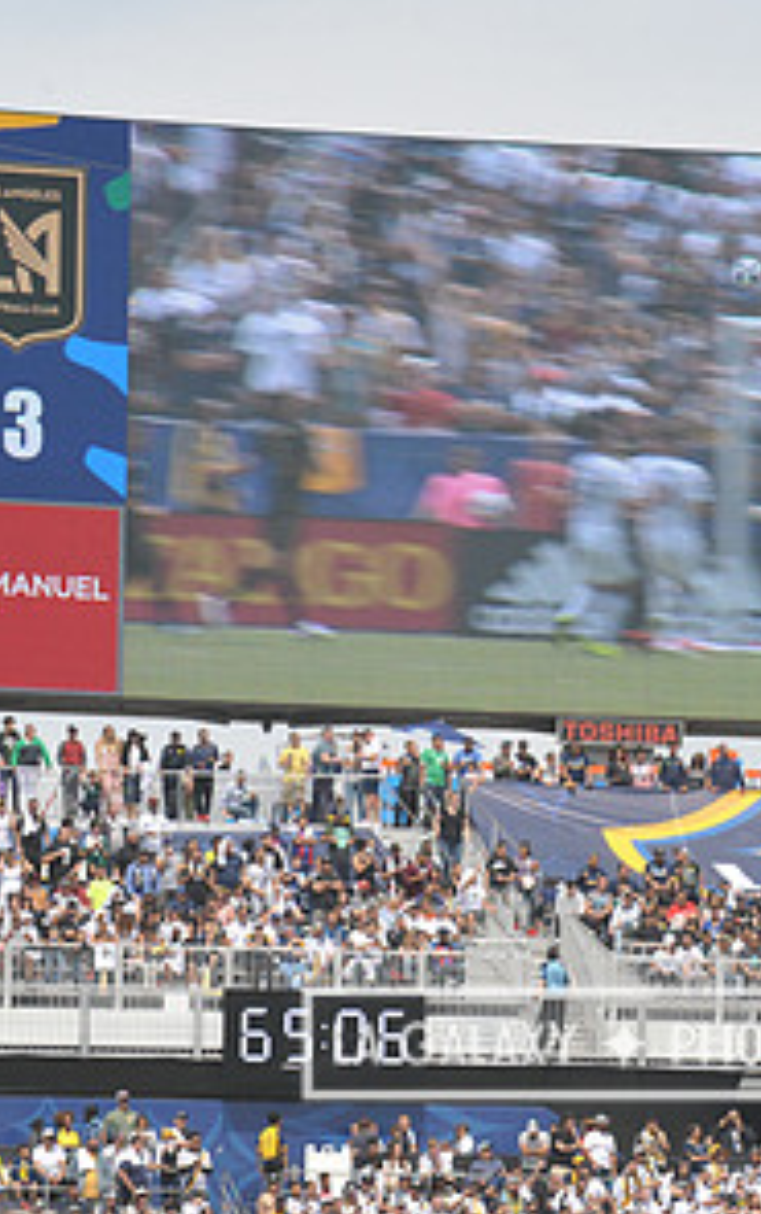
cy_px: 424
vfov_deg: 8.1
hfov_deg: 5.1
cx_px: 592
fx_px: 8607
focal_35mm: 260
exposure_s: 1/500
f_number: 11
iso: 320
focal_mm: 130
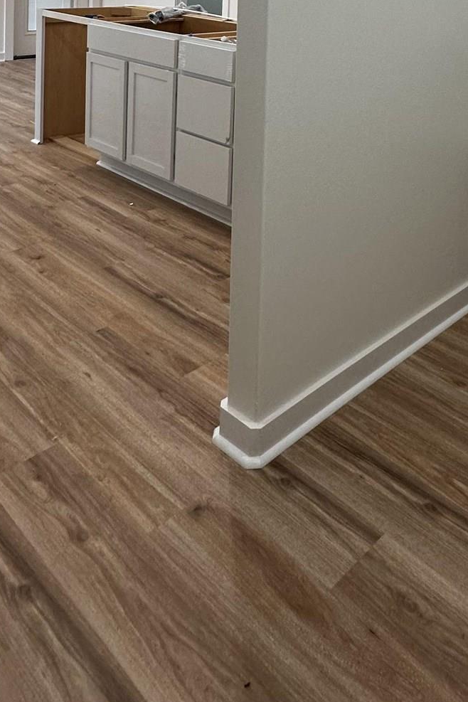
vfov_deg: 46.4
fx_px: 663
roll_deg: -3.0
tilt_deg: -2.2
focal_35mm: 34
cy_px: -5
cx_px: 378
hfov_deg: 37.4
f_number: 2.2
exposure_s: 1/120
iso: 160
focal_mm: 2.22
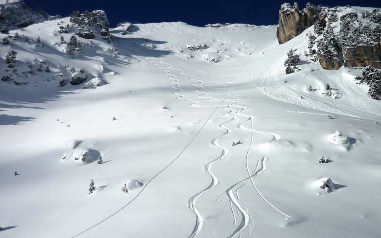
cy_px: 131
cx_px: 195
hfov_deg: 54.0
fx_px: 374
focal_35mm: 36
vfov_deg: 35.3
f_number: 8
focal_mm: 5.5
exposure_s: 1/1300
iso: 100
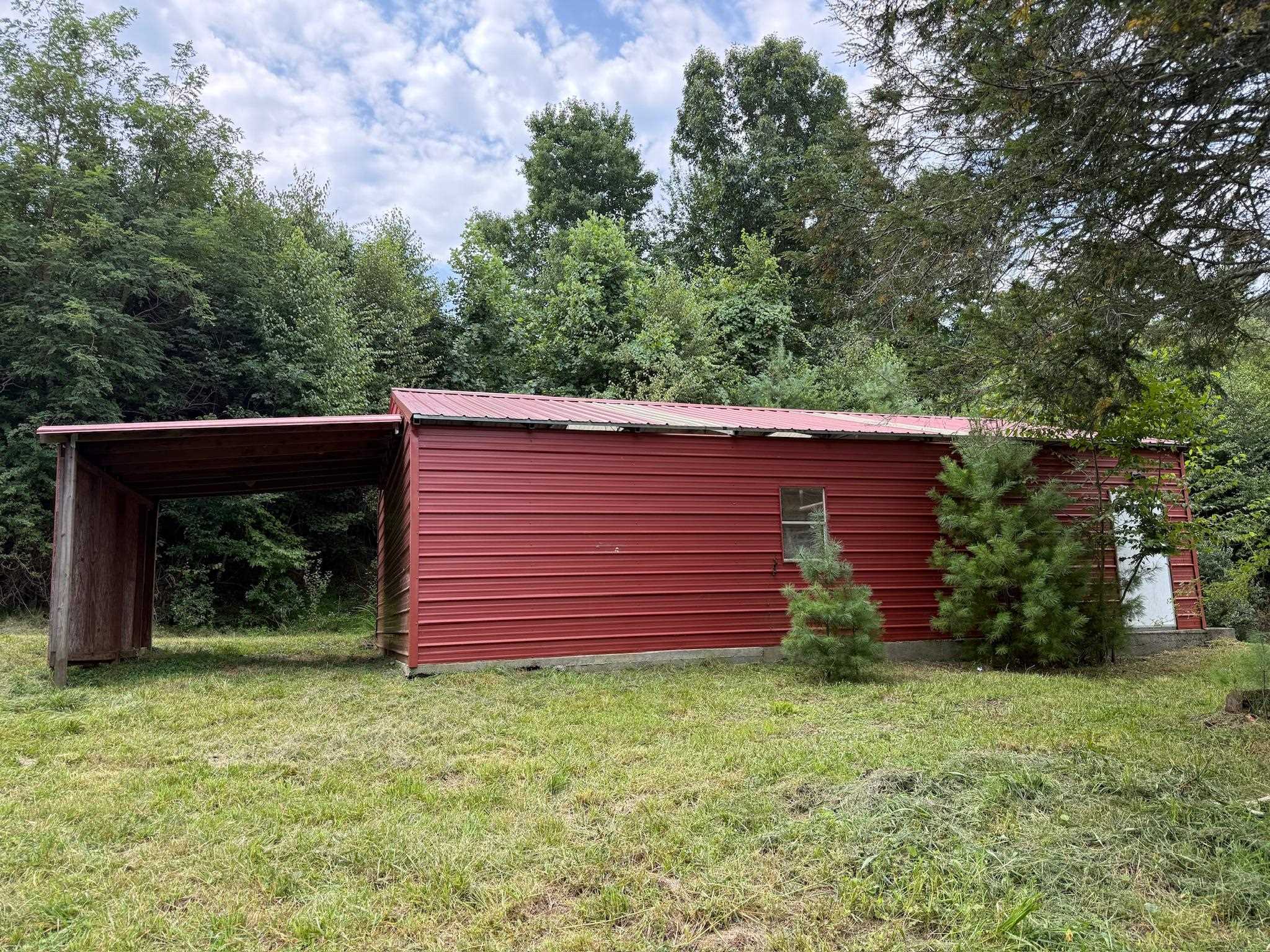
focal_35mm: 24
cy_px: 476
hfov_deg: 71.6
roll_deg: +2.1
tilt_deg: +8.4
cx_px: 635
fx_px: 881
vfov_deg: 56.8
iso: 100
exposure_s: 1/898
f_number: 1.78
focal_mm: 6.76
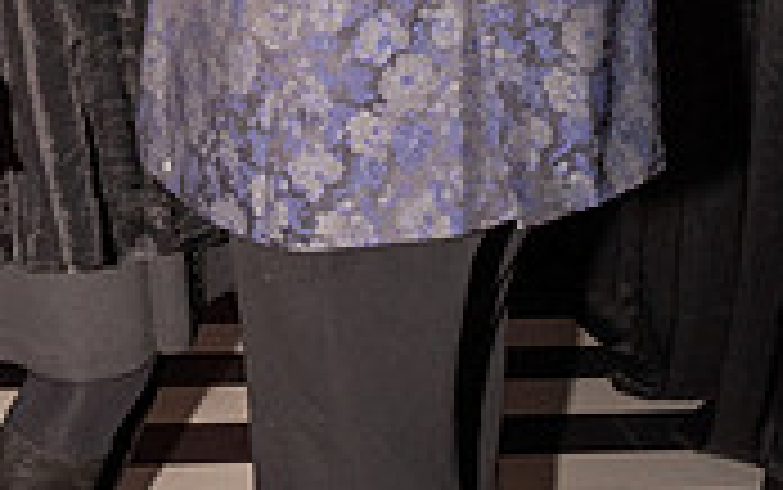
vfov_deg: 17.5
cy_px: -108
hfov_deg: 28.7
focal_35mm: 71
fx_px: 1516
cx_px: 243
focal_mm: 18
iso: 2000
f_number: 8
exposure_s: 1/80
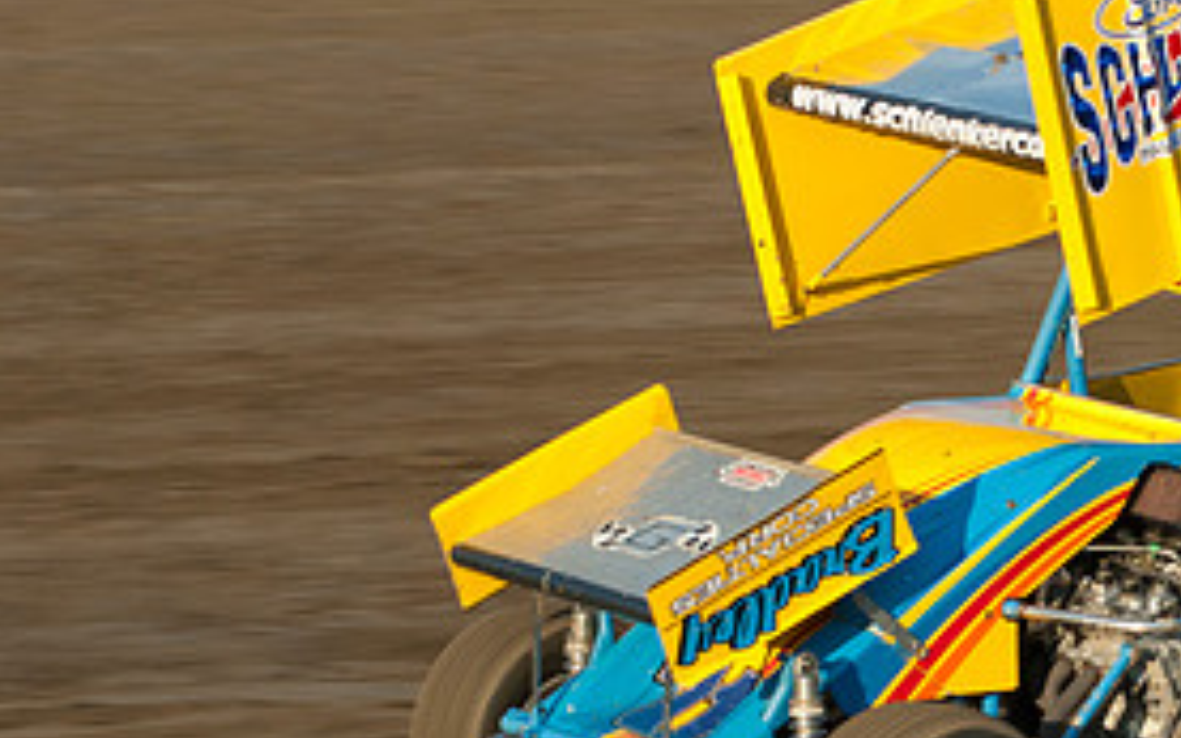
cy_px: 465
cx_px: 1194
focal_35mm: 256
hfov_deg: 8.2
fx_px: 8238
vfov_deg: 5.1
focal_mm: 80
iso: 400
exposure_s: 1/400
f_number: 7.1
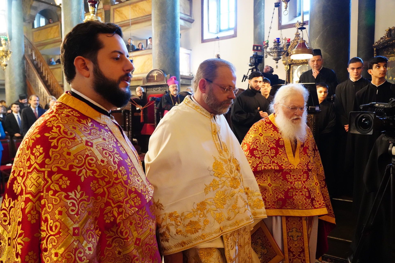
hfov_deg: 67.4
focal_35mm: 27
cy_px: 132
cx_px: 198
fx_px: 296
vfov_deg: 47.9
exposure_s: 1/60
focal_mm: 27
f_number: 5.6
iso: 16000
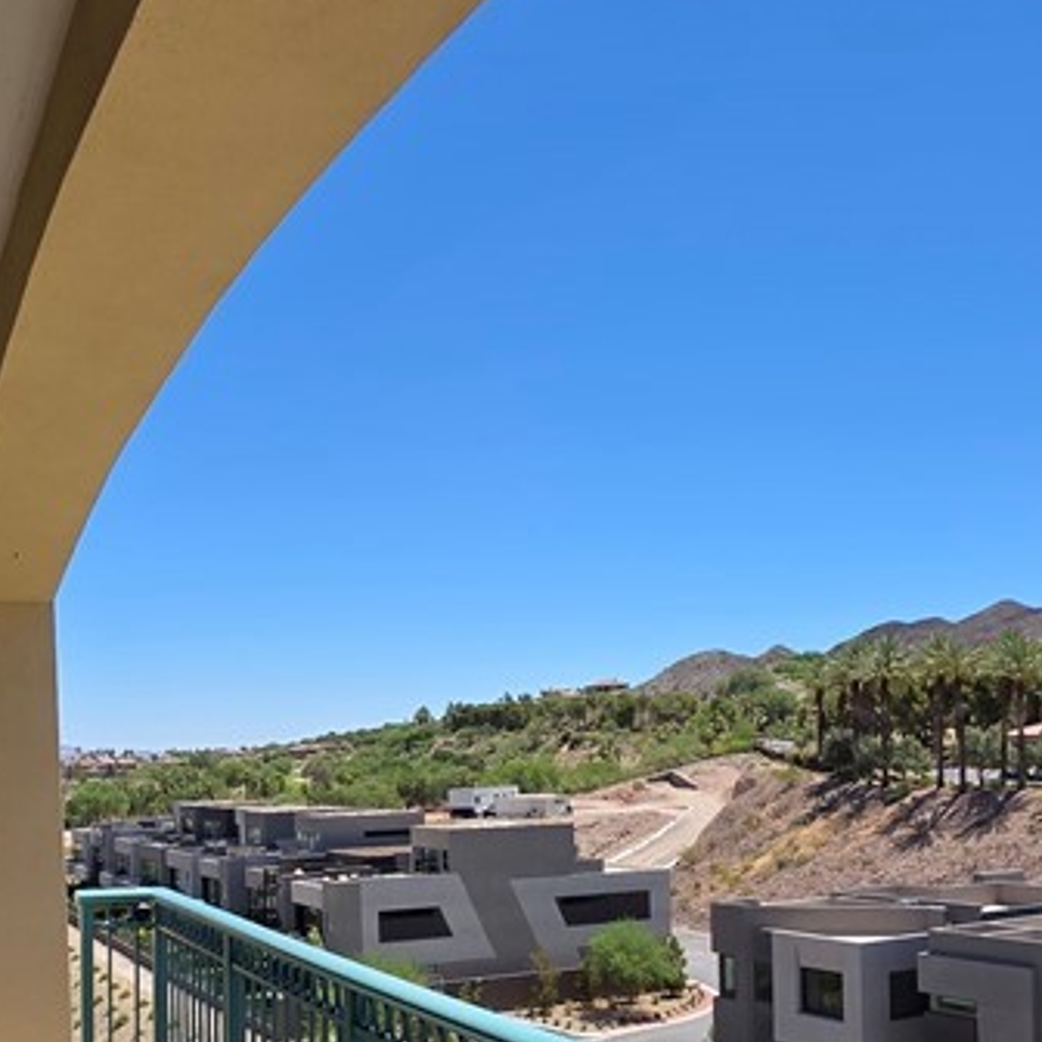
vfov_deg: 45.4
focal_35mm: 35
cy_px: 797
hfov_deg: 46.3
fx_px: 1192
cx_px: 329
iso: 40
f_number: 1.9
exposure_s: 1/2032
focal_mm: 2.2
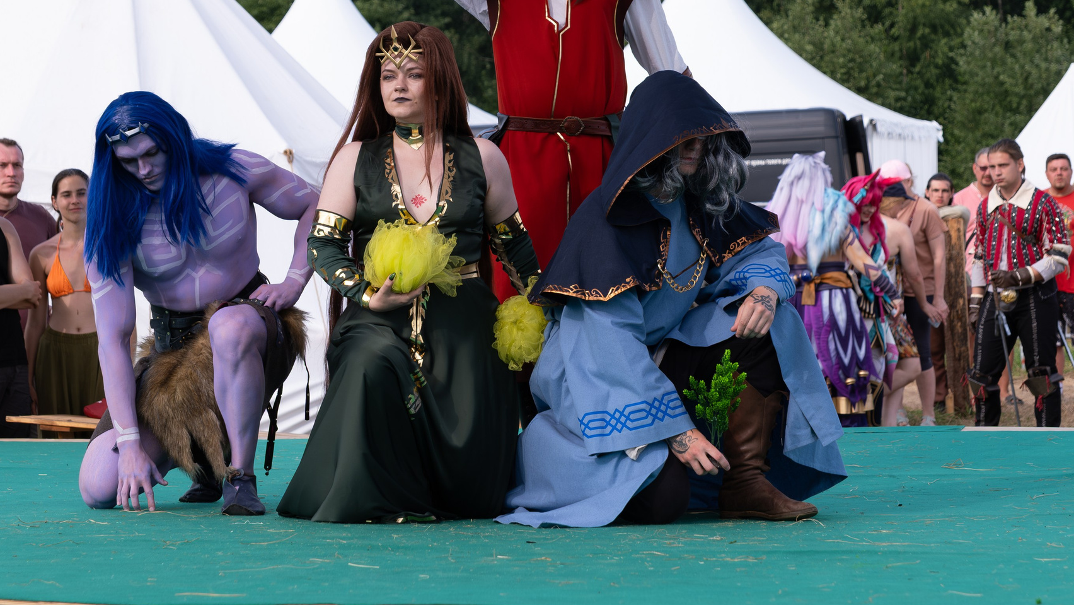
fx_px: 3048
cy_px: 125
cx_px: 562
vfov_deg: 11.3
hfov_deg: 20.0
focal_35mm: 107
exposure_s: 1/640
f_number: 4
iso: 200
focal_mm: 45.5
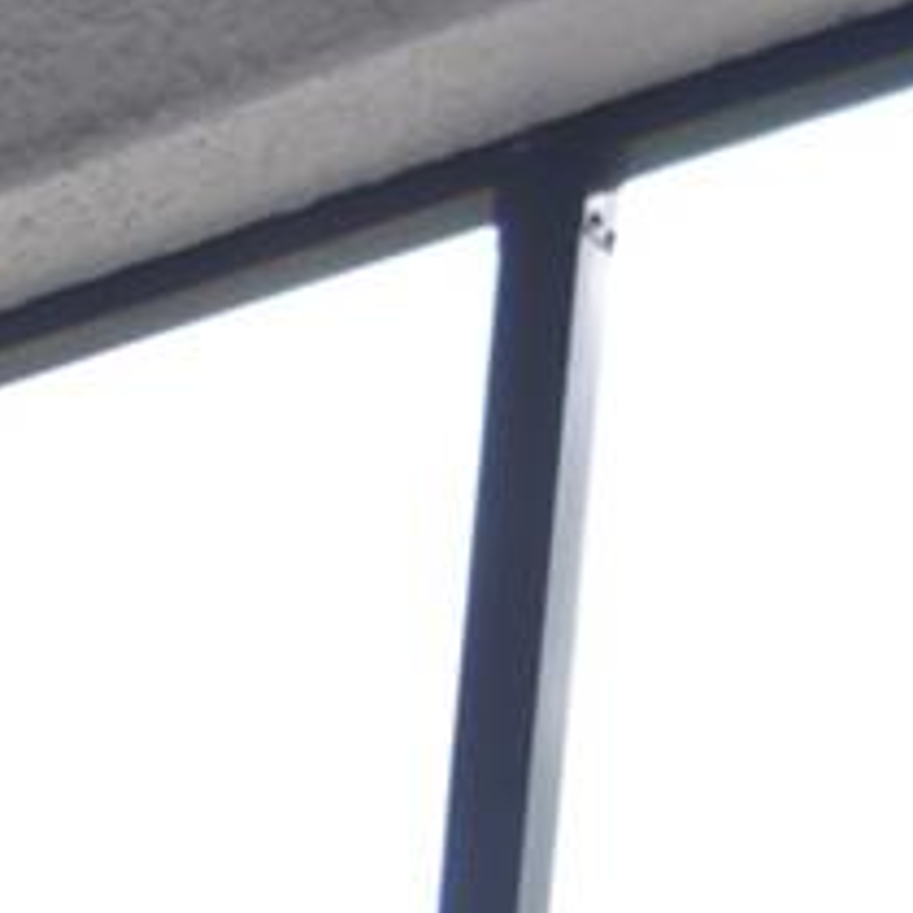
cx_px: -704
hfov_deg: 15.5
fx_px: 2894
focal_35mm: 97
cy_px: 2017
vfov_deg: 14.0
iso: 800
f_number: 3.5
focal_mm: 10
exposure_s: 1/250
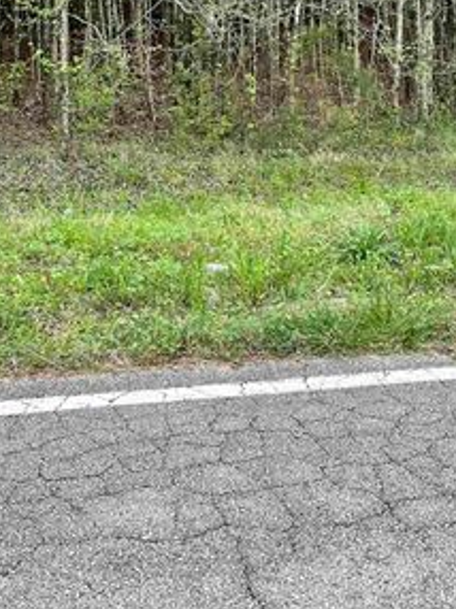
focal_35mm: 56
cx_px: 209
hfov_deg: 26.1
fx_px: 985
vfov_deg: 31.7
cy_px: -1
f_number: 1.78
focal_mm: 6.86
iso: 80
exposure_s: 1/1062
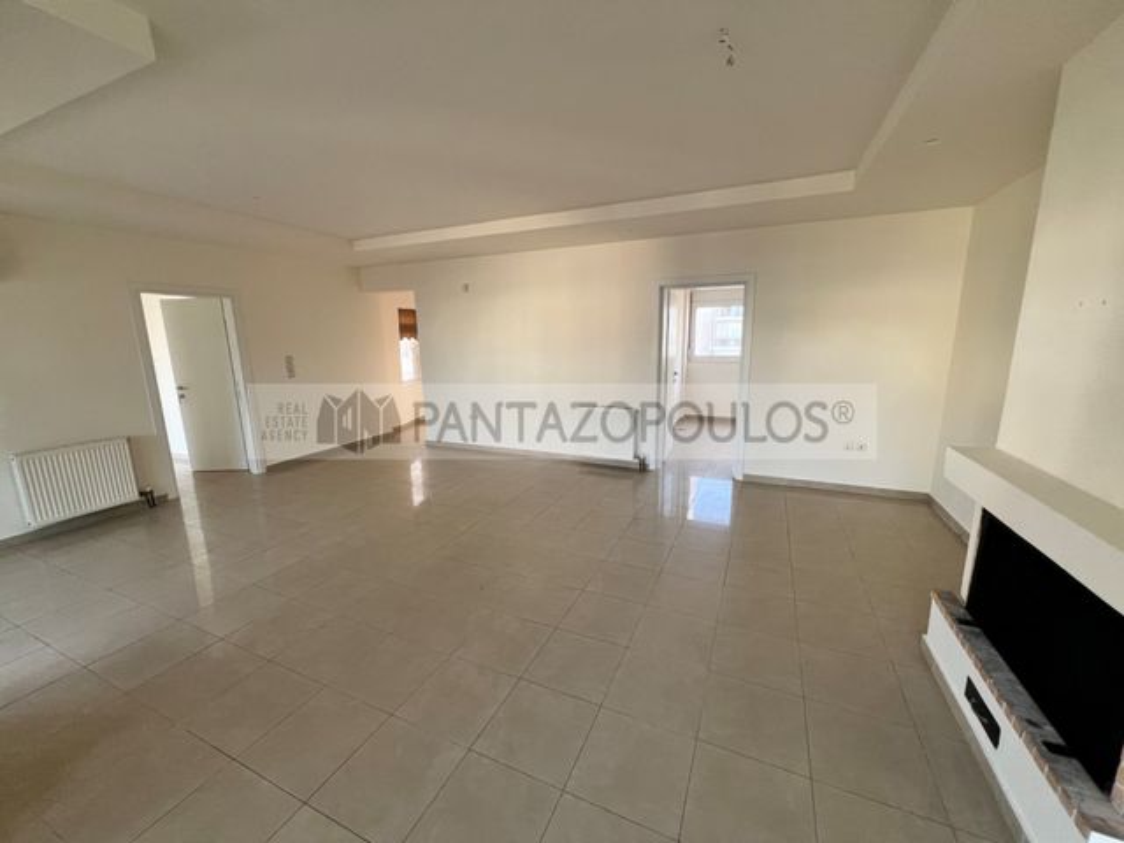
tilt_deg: -11.6
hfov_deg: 106.2
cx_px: 562
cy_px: 422
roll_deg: +0.9
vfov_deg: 89.9
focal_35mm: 13
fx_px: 422
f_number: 1.8
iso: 125
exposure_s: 1/99
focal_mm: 1.57
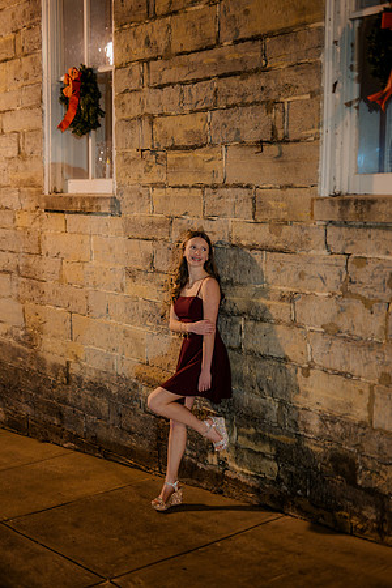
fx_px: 817
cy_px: 294
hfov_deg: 27.0
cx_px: 196
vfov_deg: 39.6
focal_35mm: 50
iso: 2500
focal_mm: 50
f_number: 1.4
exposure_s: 1/100
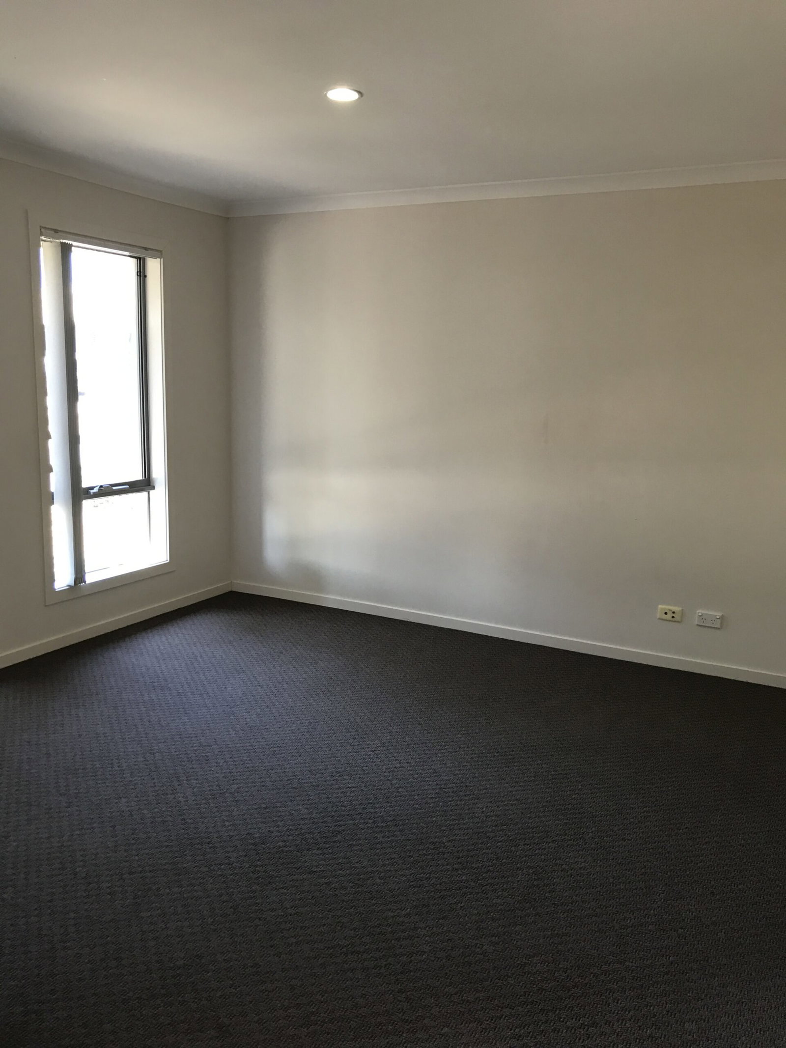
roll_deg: -1.6
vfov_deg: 63.4
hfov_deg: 49.7
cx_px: 393
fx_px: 848
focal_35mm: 28
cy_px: 524
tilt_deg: -9.1
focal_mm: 3.99
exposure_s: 1/33
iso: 40
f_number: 1.8
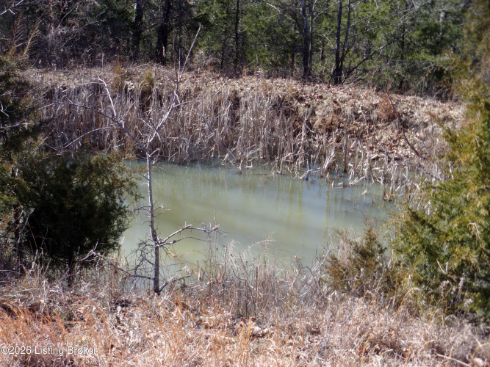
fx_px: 906
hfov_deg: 30.3
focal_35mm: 64
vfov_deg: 22.9
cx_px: 245
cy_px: 184
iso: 80
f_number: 5.2
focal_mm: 11.5
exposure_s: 1/180
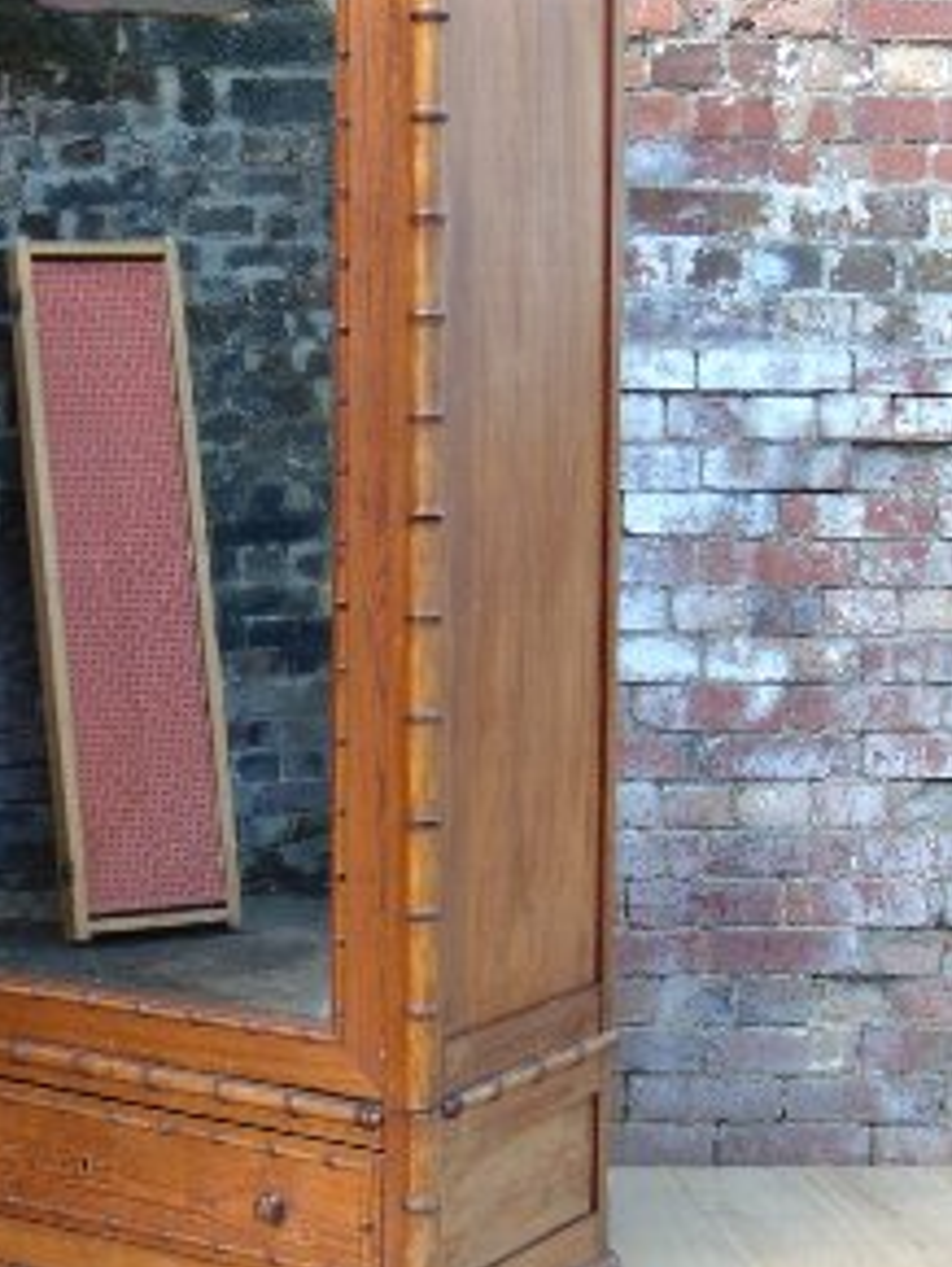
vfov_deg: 25.0
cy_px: 522
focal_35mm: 78
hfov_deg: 18.8
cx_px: 214
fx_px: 2856
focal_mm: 9
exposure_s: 1/60
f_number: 3.5
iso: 80
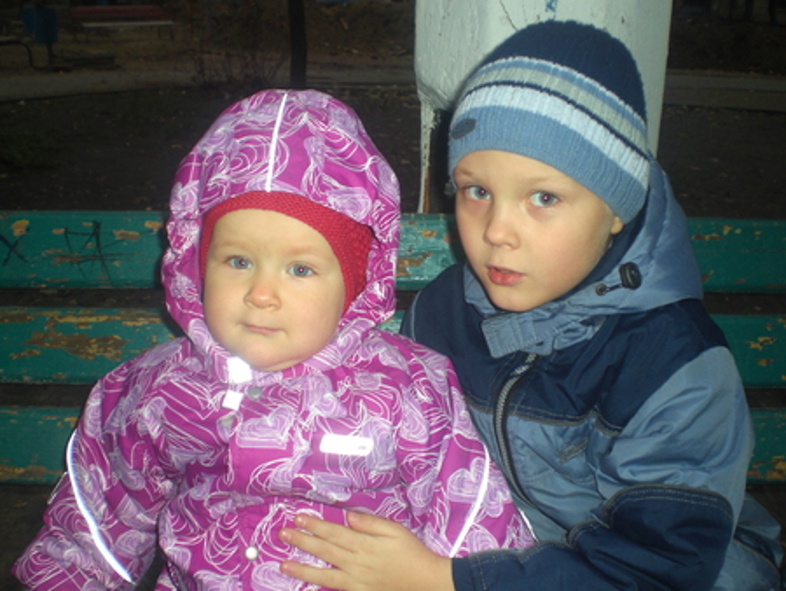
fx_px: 863
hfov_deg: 49.0
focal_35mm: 38
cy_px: 296
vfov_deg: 37.8
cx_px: 393
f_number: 3.1
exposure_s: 1/60
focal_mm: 6.3
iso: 100
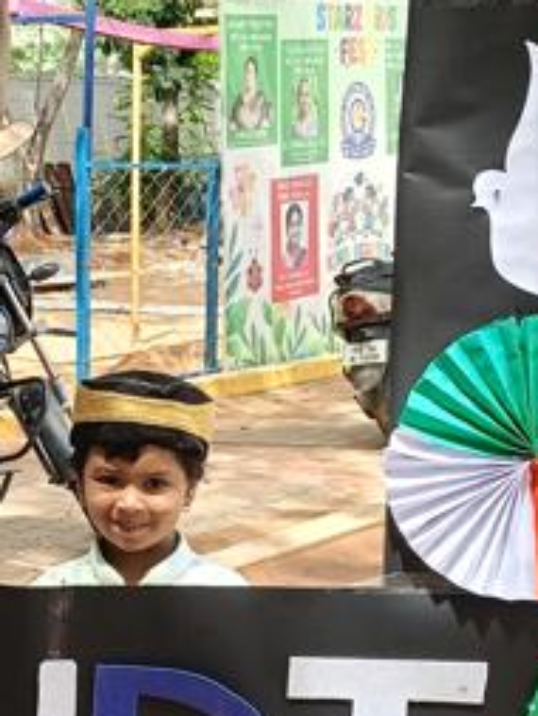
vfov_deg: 23.8
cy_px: 441
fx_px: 1698
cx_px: 82
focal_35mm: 82
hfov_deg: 17.8
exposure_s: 1/100
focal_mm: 3.98
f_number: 1.8
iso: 50
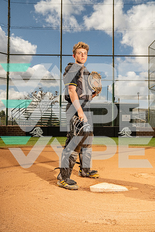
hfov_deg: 37.9
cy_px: 116
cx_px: 78
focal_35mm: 35
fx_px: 226
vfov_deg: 54.4
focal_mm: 35
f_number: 5.6
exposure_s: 1/250
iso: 100
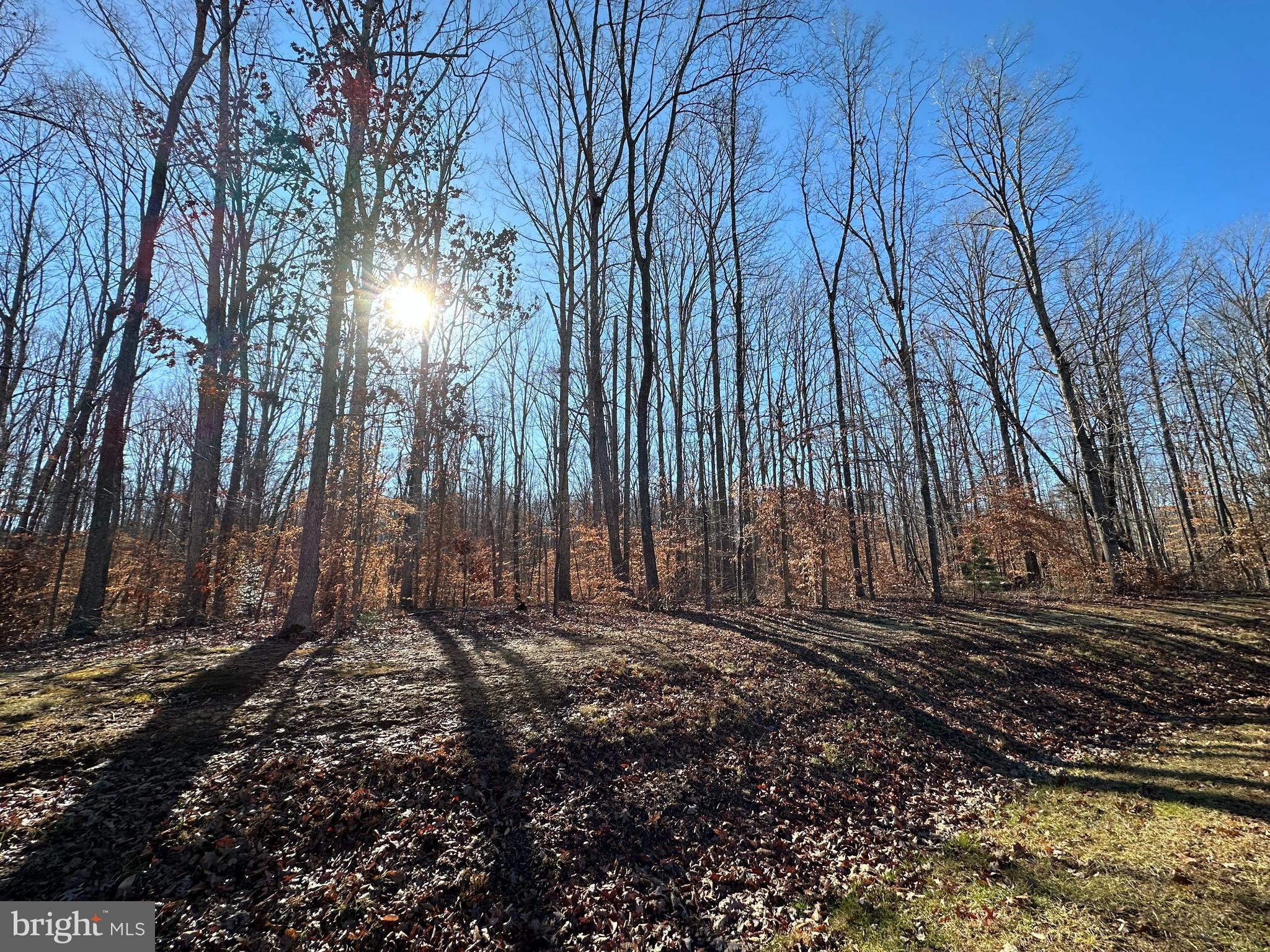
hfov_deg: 102.1
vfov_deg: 85.7
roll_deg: -1.0
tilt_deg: +10.6
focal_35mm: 14
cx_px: 635
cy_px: 476
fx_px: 514
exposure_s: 1/955
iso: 40
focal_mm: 2.22
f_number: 2.2
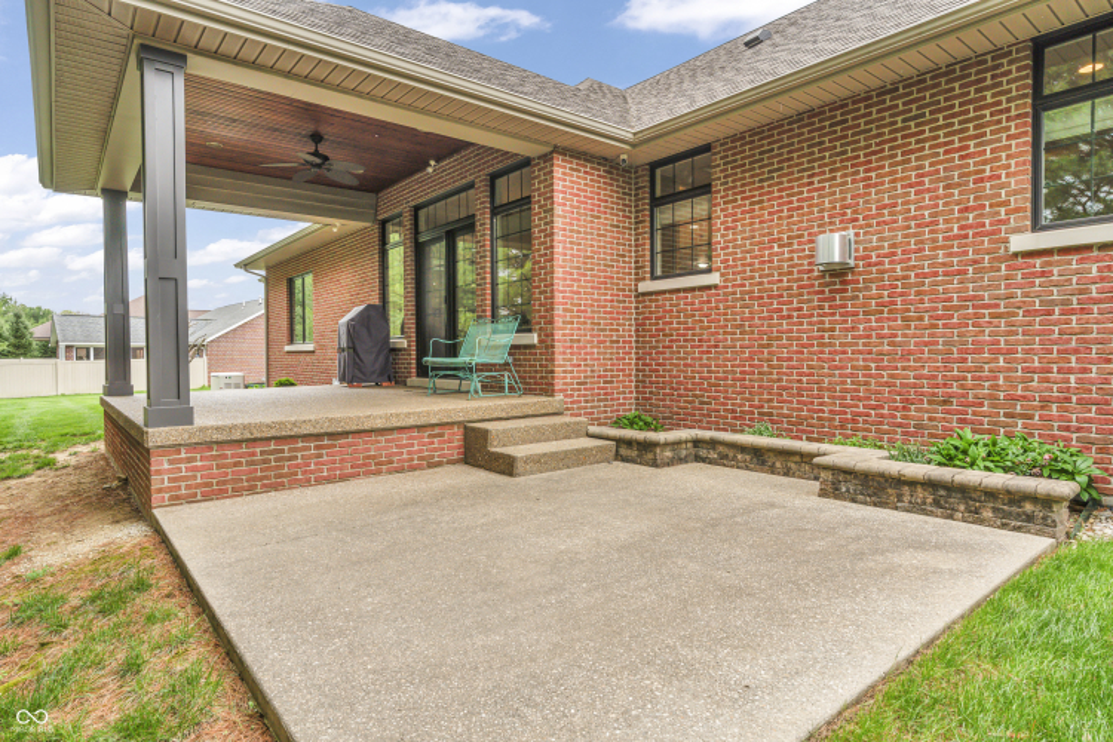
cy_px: 371
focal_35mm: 20
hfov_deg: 84.0
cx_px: 556
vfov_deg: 61.9
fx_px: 618
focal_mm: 20
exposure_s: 1/160
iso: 400
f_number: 9
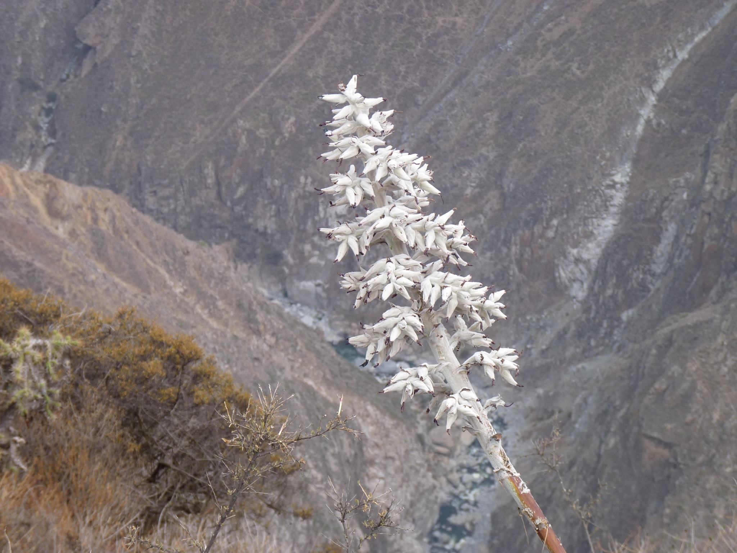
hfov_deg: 12.7
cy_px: 276
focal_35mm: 155
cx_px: 368
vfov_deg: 9.6
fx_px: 3300
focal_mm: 27.5
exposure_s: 1/250
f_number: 4.5
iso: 80
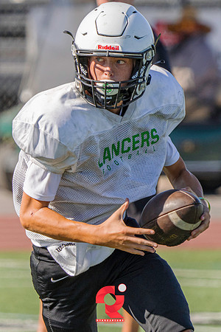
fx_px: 9265
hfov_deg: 1.4
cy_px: 210
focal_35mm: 1006
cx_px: 92
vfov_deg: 2.0
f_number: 7.1
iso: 500
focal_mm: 441
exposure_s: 1/1600
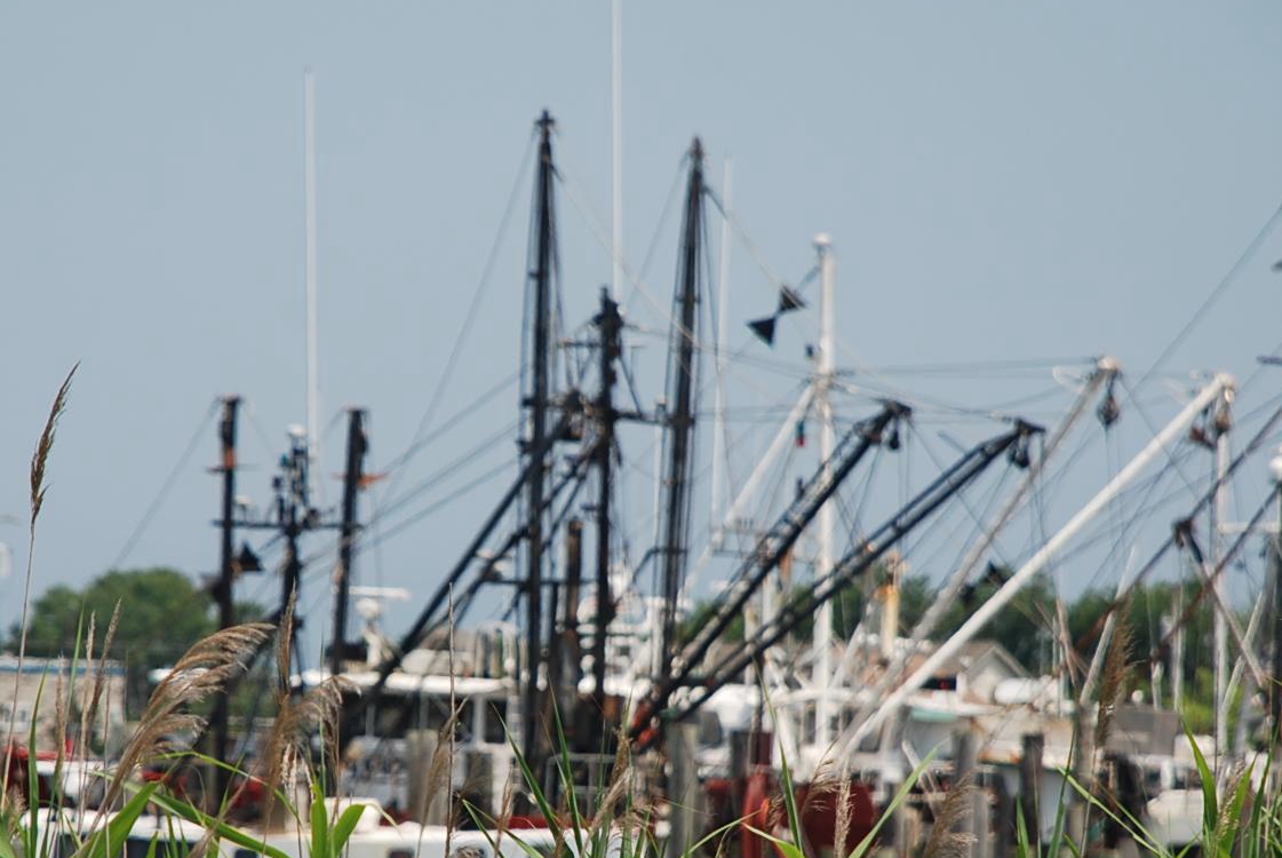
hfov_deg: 5.9
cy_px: 621
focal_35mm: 350
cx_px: 540
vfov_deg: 3.9
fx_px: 12472
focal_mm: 135
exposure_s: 1/500
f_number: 5.6
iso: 125
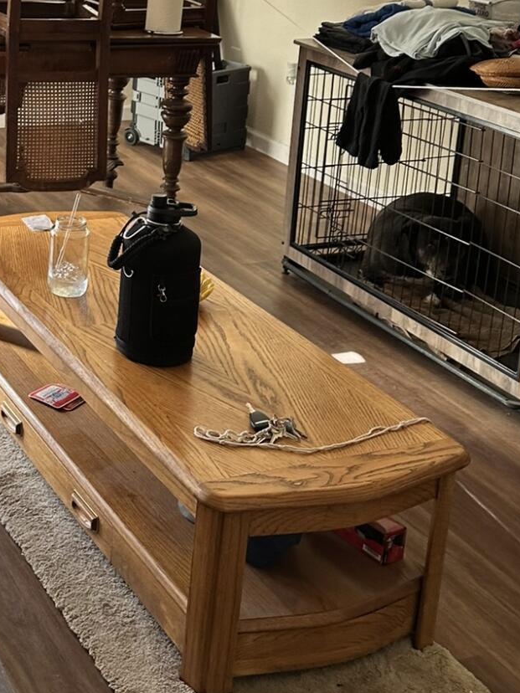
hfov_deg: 23.7
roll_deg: -2.7
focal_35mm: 58
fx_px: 1162
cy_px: 59
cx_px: -49
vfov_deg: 31.5
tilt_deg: -9.3
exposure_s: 1/121
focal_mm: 6.86
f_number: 1.78
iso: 80
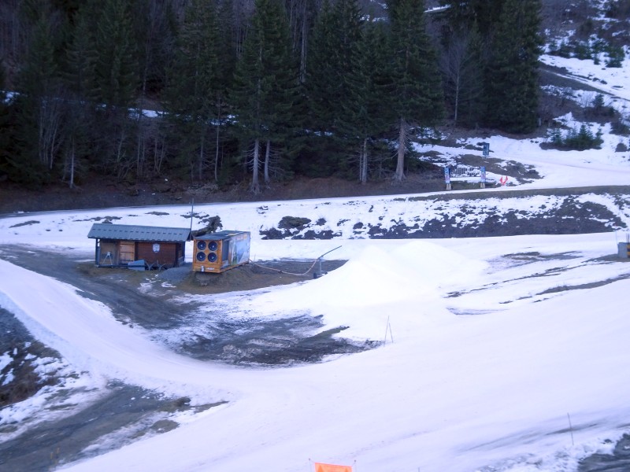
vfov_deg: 22.9
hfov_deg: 30.3
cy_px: 236
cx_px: 315
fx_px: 1165
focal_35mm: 64
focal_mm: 10.95
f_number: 4.5
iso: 125
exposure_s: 1/80
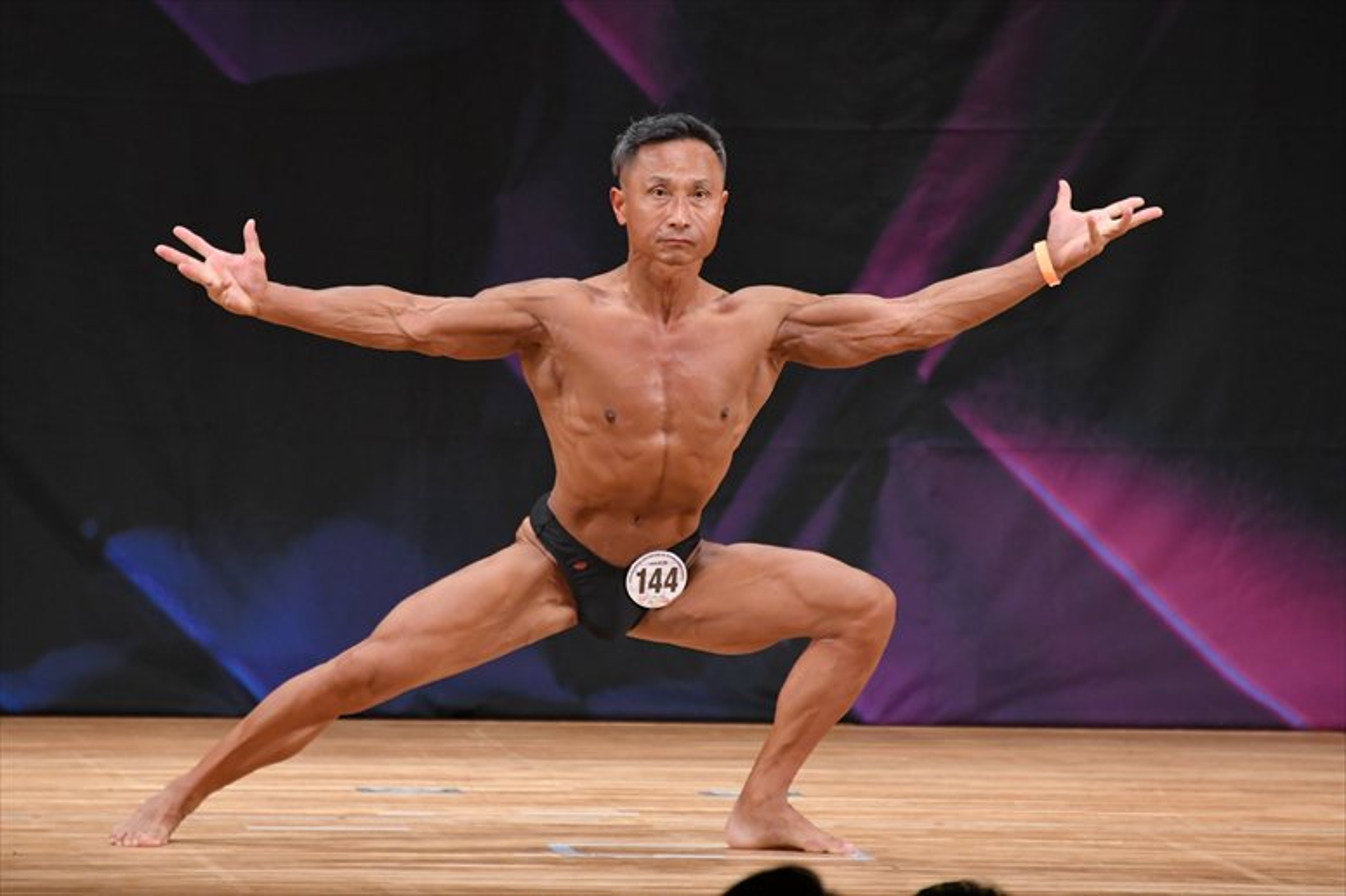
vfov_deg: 3.1
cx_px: 673
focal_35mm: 450
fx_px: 16817
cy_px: 448
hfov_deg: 4.6
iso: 3200
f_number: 5.6
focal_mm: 300
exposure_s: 1/400
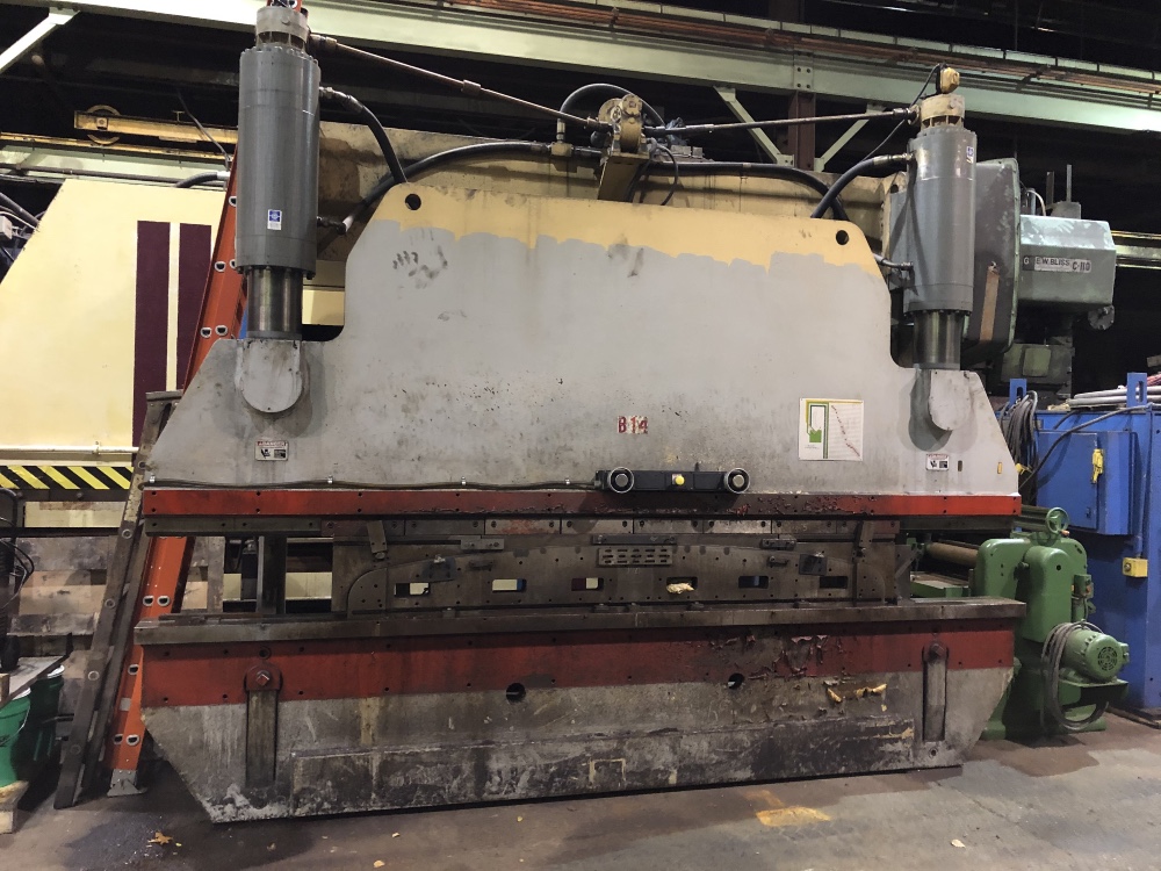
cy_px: 436
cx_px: 580
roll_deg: -1.4
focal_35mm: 28
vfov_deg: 49.7
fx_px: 939
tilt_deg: +0.7
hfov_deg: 63.4
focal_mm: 3.99
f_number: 1.8
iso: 100
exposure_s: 1/5
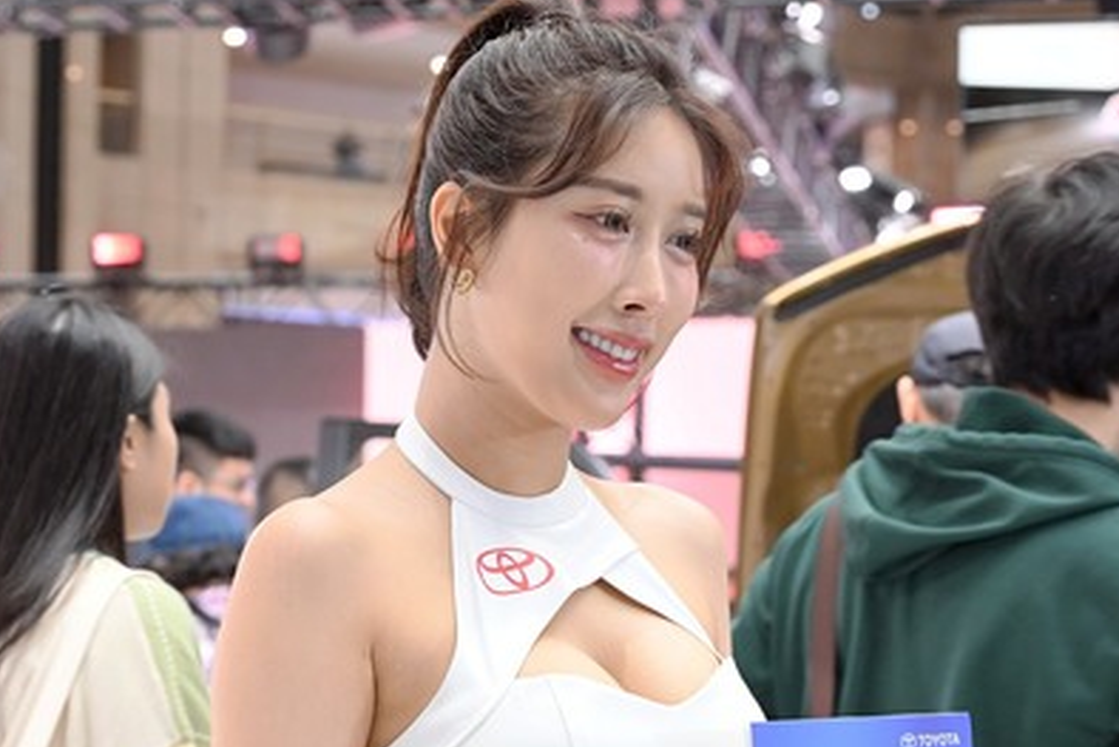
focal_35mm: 89
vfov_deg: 15.3
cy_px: 608
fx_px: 2767
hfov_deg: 22.8
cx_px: 409
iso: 1000
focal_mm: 45
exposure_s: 1/60
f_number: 4
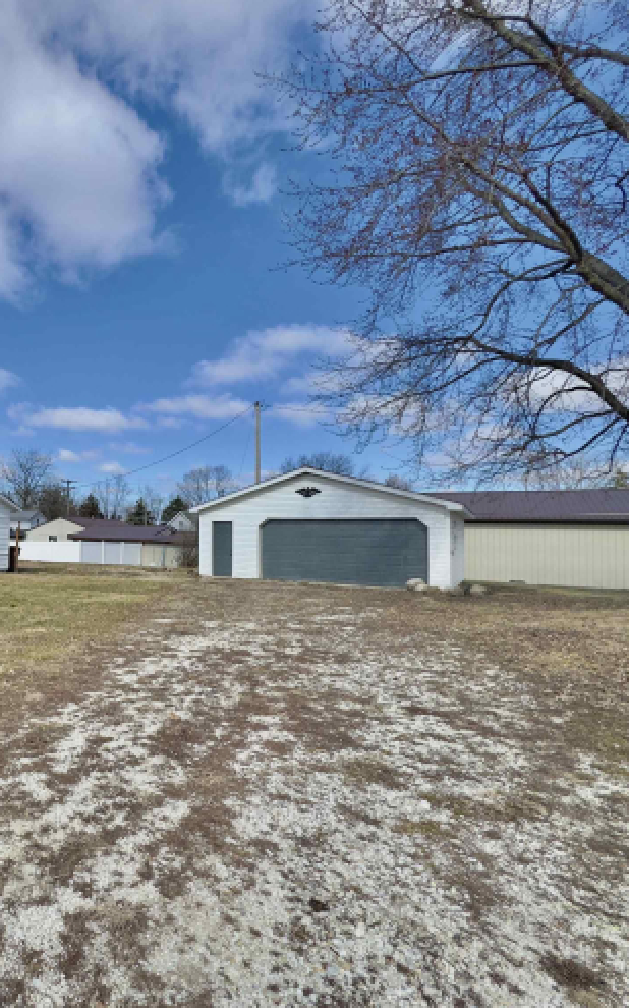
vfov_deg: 85.1
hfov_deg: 50.4
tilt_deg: +1.2
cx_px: 25
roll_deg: -1.6
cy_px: 507
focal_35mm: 20
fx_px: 549
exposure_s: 1/2028
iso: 50
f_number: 2.2
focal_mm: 2.22
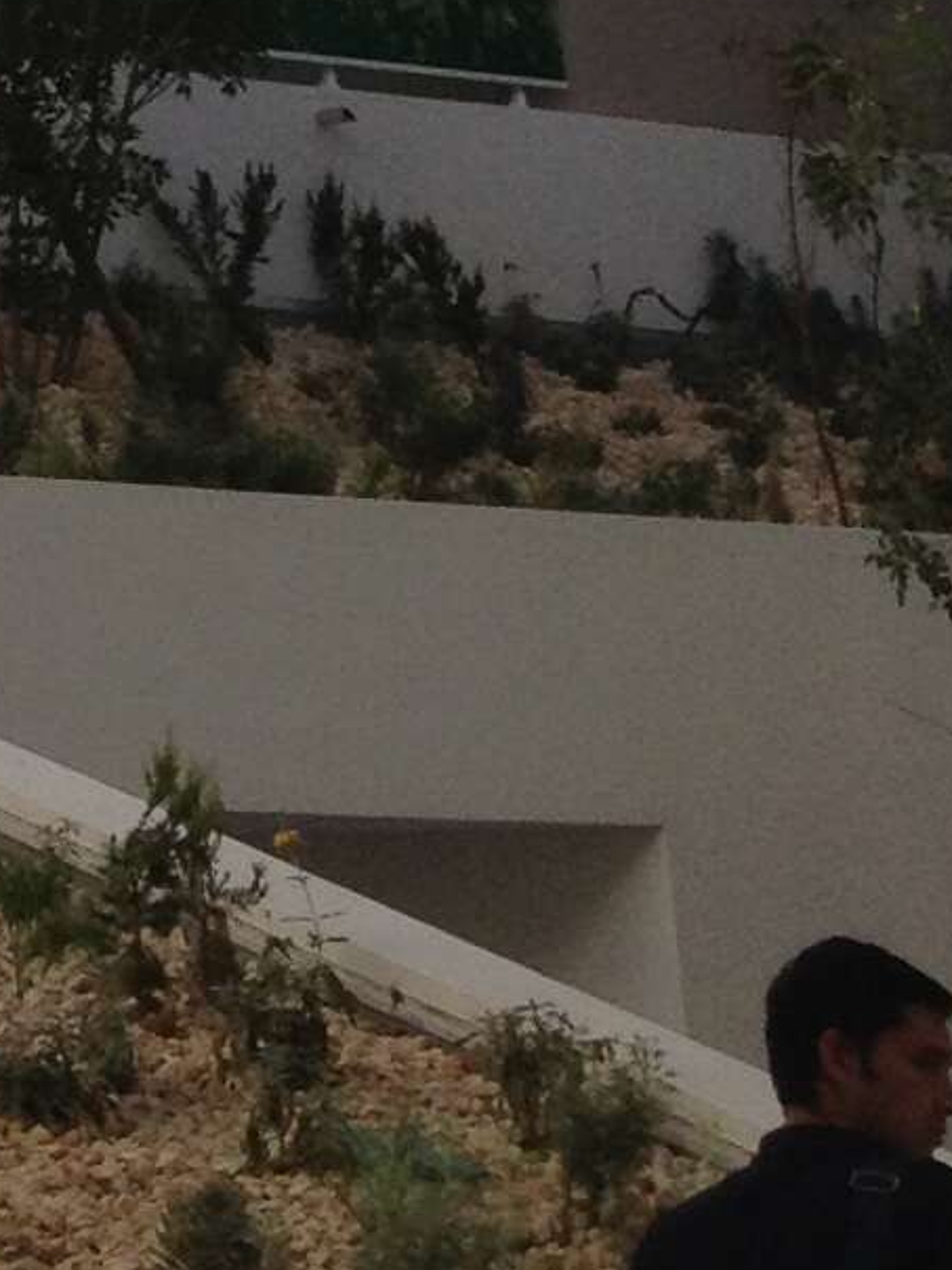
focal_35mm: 189
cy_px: -1543
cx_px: -1089
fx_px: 6930
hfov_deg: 7.5
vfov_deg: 9.5
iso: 50
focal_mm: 4.28
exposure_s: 1/778
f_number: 2.4
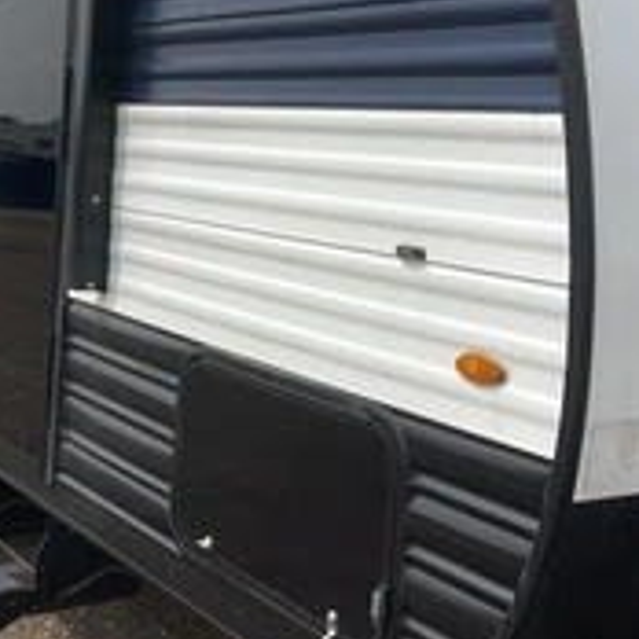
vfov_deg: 28.9
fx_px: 1232
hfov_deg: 29.1
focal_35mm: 59
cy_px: 217
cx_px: 308
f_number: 1.8
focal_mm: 3
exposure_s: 1/2801
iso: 25
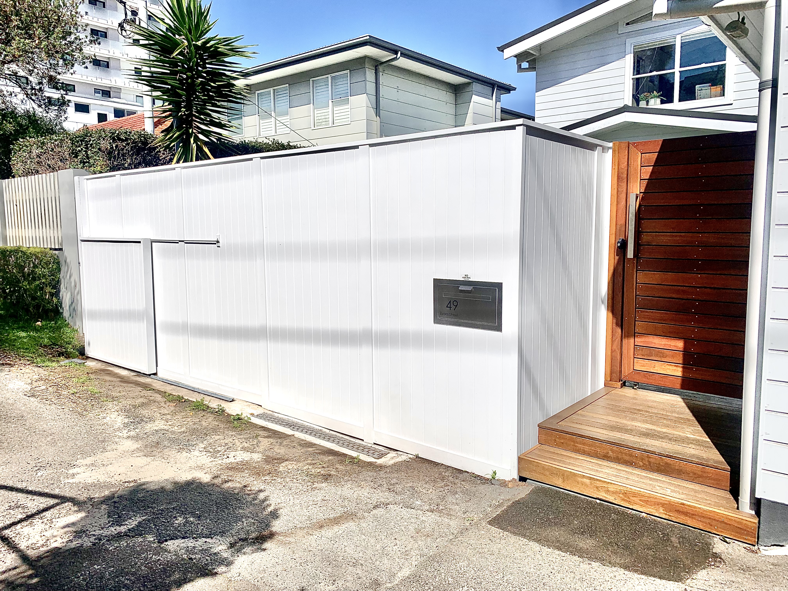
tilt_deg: -5.9
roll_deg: -0.4
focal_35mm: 26
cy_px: 296
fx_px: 592
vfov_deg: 53.1
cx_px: 394
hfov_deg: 67.3
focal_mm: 4.25
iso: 25
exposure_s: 1/6061
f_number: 1.8
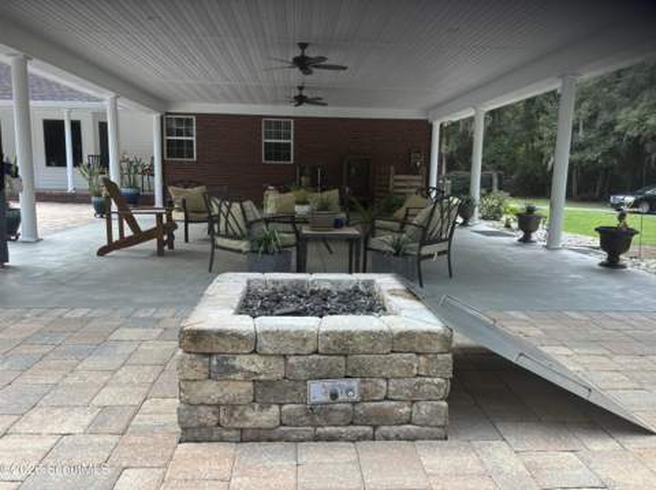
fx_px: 492
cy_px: 245
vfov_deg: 53.0
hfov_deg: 67.4
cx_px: 328
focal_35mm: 26
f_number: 1.6
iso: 40
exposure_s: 1/140
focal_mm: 5.96
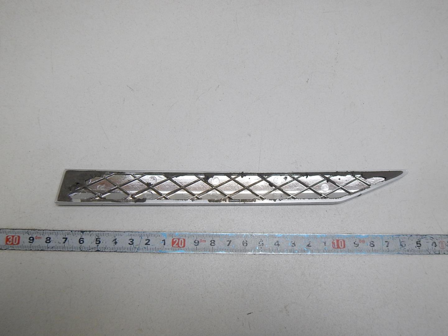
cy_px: 168
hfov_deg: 55.4
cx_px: 224
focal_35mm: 33
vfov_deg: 42.9
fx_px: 427
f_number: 3.9
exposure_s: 1/200
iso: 400
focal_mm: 5.9
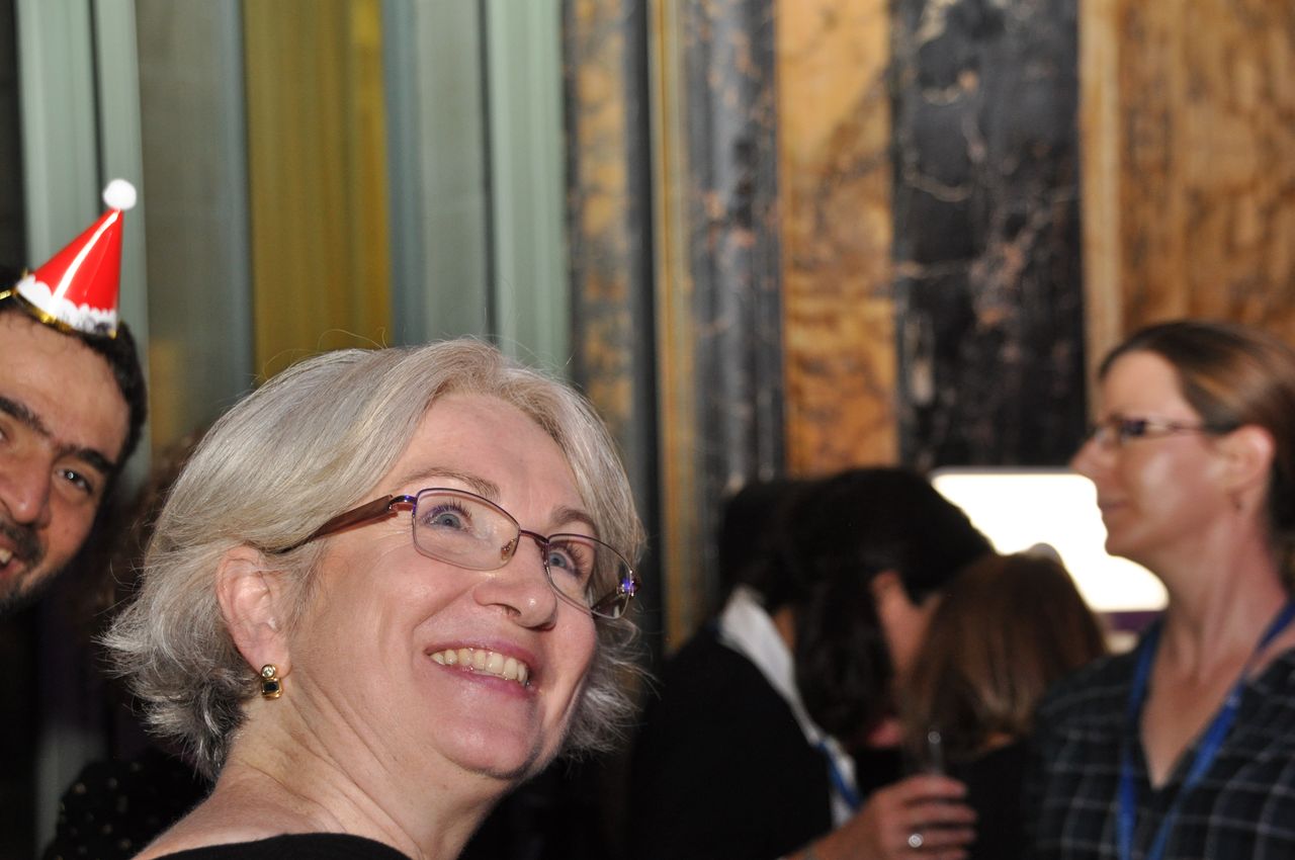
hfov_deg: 22.6
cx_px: 648
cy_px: 430
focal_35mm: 90
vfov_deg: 15.1
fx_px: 3233
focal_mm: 60
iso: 800
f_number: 5
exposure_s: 1/60
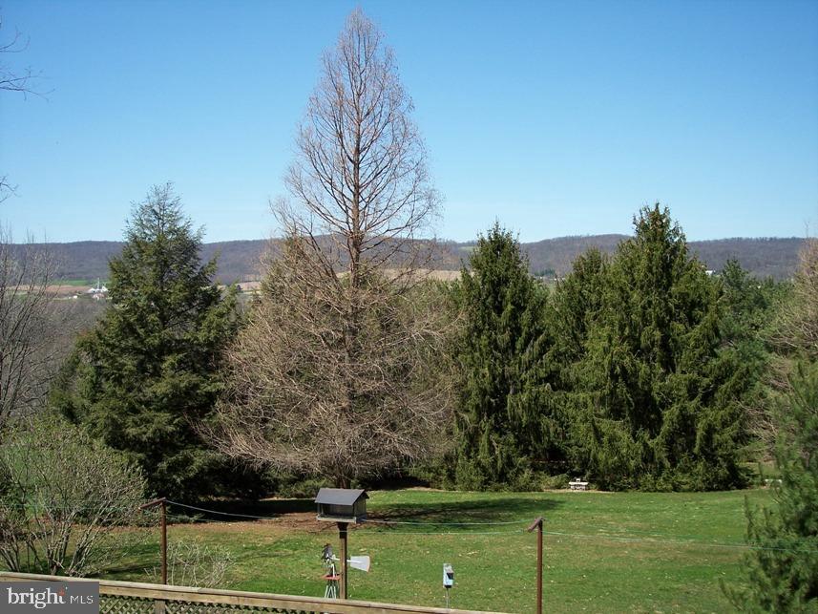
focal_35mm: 39
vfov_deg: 36.8
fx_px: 922
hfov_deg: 47.9
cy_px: 307
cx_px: 409
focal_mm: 8
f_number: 4
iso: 100
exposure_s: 1/500
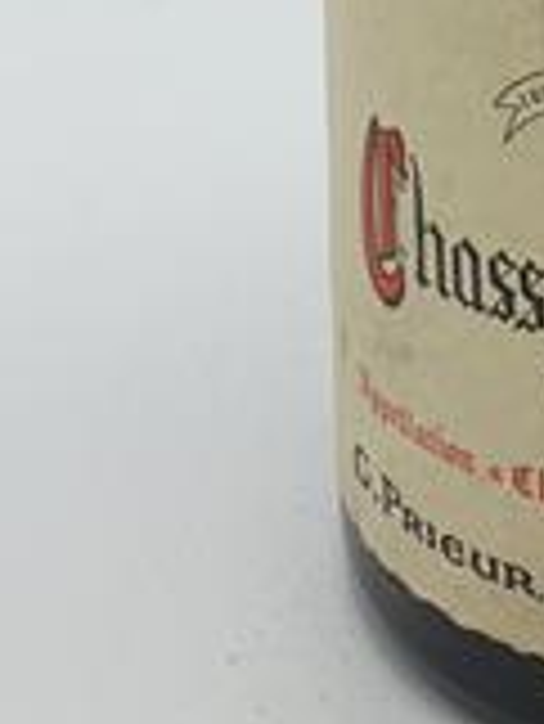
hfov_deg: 11.3
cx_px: 625
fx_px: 2699
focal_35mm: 129
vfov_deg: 12.8
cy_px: -845
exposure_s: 1/629
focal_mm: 4.3
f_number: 2.4
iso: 50
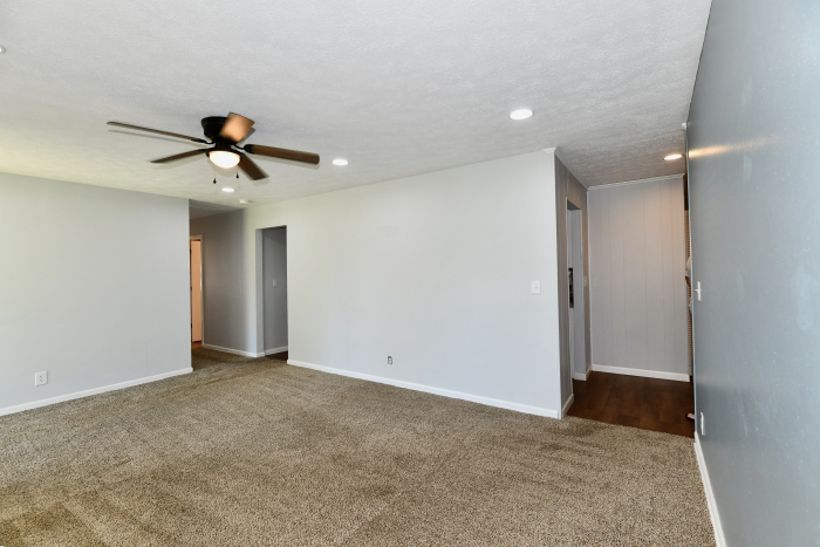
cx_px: 409
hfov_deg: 100.4
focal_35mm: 15
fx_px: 342
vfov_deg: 77.3
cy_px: 279
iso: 640
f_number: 6.3
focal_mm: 14
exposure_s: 1/60
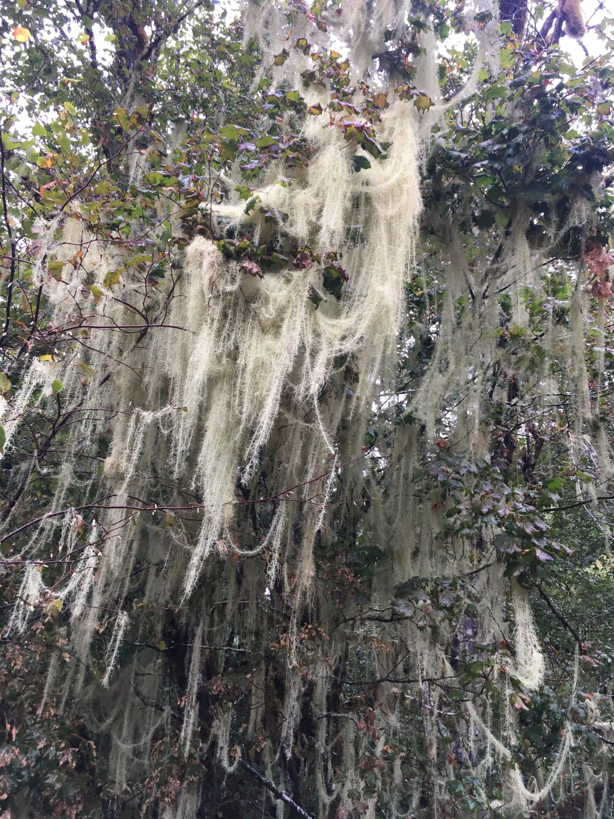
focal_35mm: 29
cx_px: 307
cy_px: 410
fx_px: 686
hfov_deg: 48.2
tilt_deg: +30.9
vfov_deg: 61.7
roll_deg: +2.1
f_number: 2.2
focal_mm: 4.15
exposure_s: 1/40
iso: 25
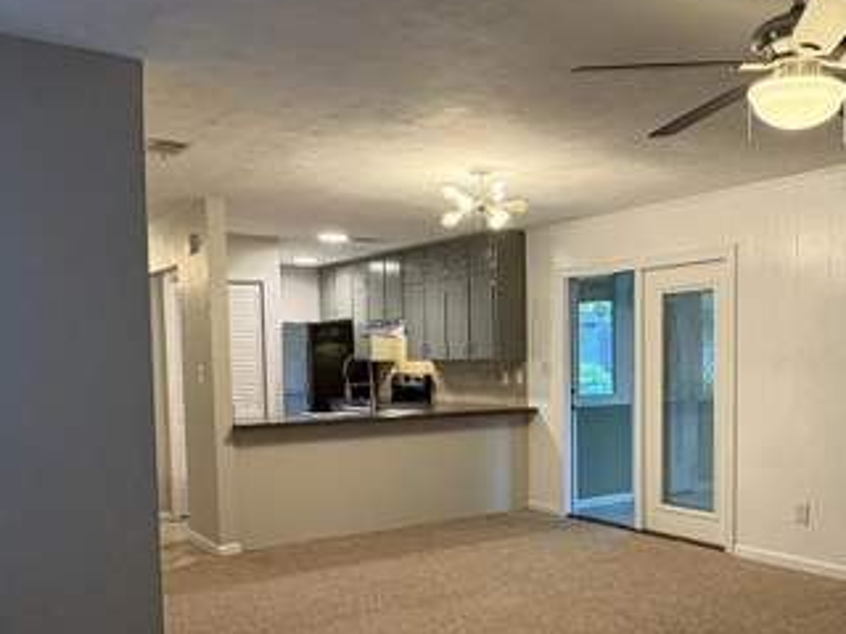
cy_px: 415
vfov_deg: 40.3
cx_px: 571
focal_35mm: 35
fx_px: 855
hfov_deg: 51.5
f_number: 2.2
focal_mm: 2.22
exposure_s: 1/60
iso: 320
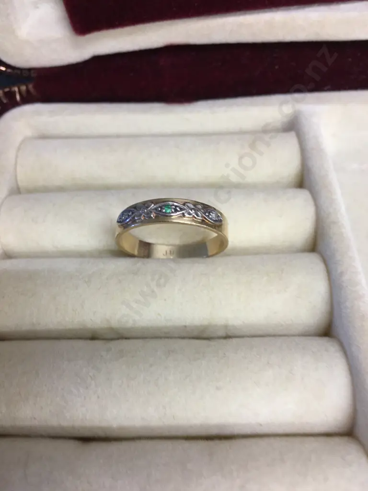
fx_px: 411
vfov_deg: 61.7
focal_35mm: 29
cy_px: 246
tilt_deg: -59.4
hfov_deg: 48.2
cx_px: 184
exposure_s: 1/17
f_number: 2.2
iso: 64
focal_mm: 4.15
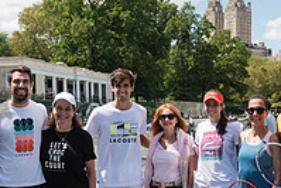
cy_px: 163
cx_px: 185
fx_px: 547
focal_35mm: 70
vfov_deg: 19.2
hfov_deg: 28.7
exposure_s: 1/2000
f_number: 4
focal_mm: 24
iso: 200
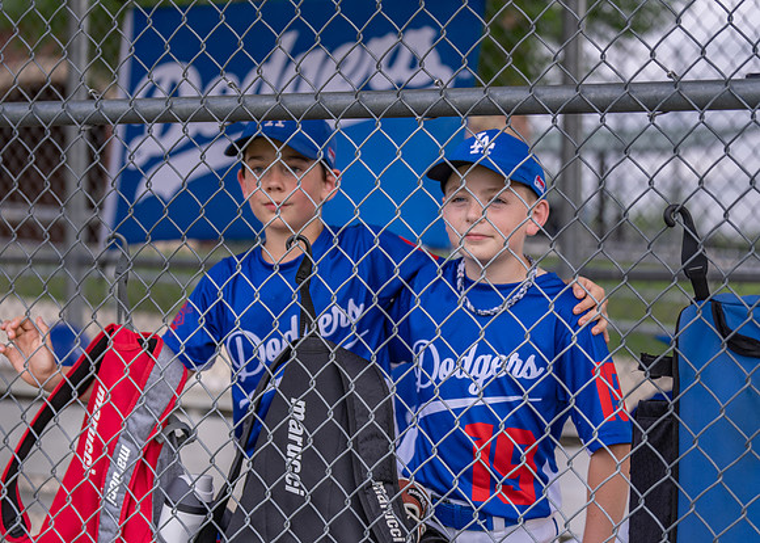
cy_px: 272
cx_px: 380
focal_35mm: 80
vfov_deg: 17.8
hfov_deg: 24.8
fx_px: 1728
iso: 100
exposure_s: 1/1000
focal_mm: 70
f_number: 2.8
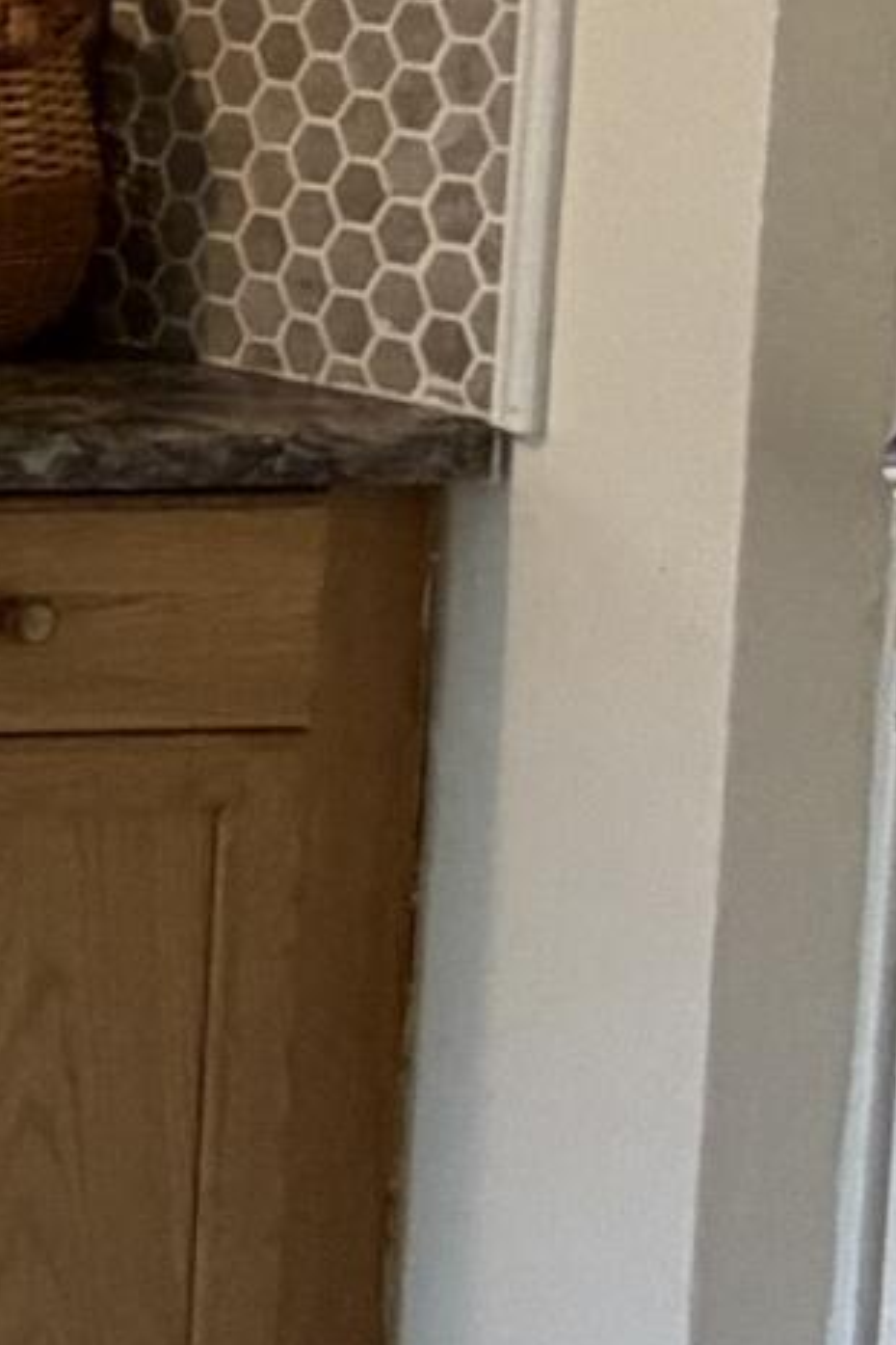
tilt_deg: -5.9
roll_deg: +0.8
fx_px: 3509
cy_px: 142
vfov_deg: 21.2
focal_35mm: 94
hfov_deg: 9.1
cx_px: -2301
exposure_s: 1/60
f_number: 2.2
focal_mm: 2.22
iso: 200
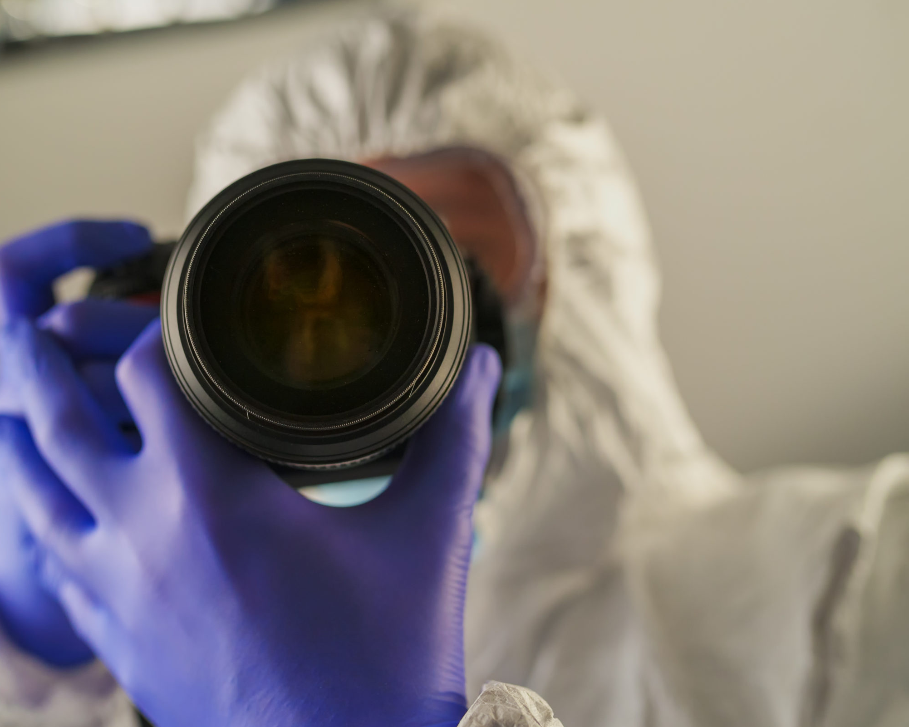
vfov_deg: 35.7
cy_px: 369
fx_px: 1130
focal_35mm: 42
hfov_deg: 43.5
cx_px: 346
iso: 200
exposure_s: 1/125
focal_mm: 35
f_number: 3.2
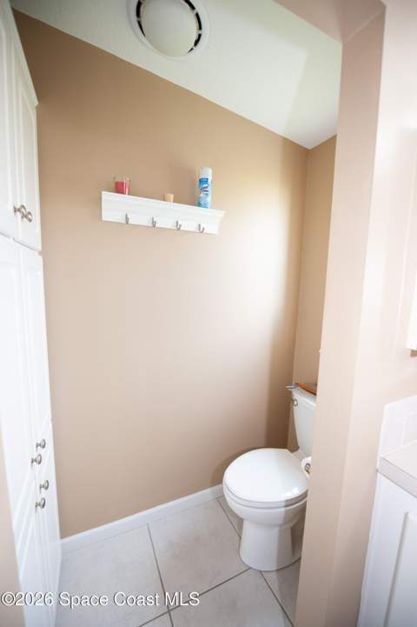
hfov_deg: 77.3
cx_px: 208
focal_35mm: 15
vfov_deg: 100.4
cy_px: 314
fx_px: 261
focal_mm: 15
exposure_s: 1/320
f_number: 3.2
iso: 1250
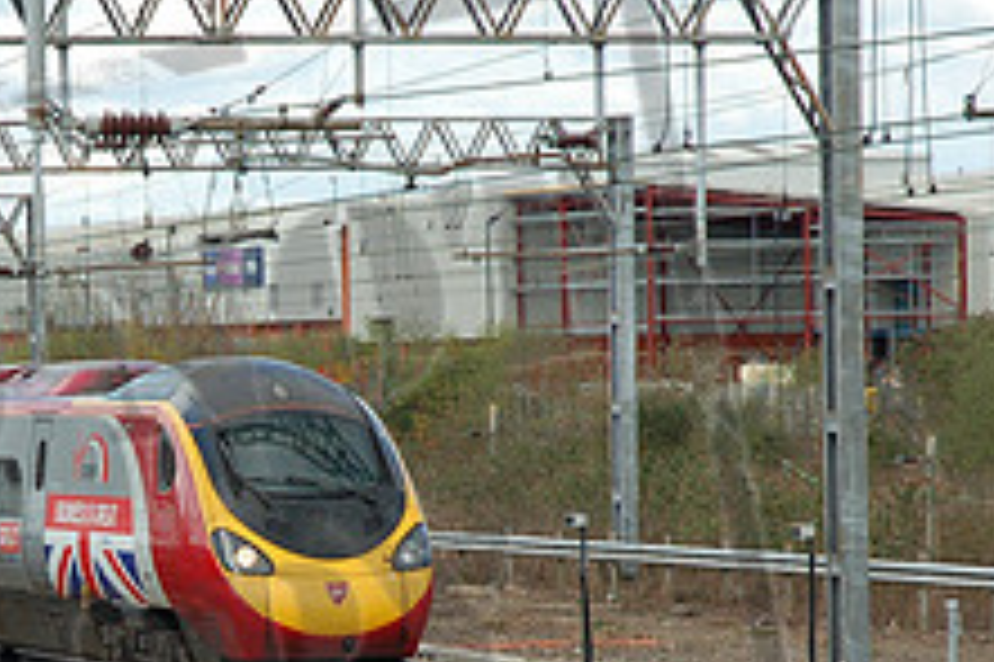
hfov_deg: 8.4
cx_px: 153
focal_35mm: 244
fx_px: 6732
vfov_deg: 5.6
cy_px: 495
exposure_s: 1/500
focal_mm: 62
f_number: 5.6
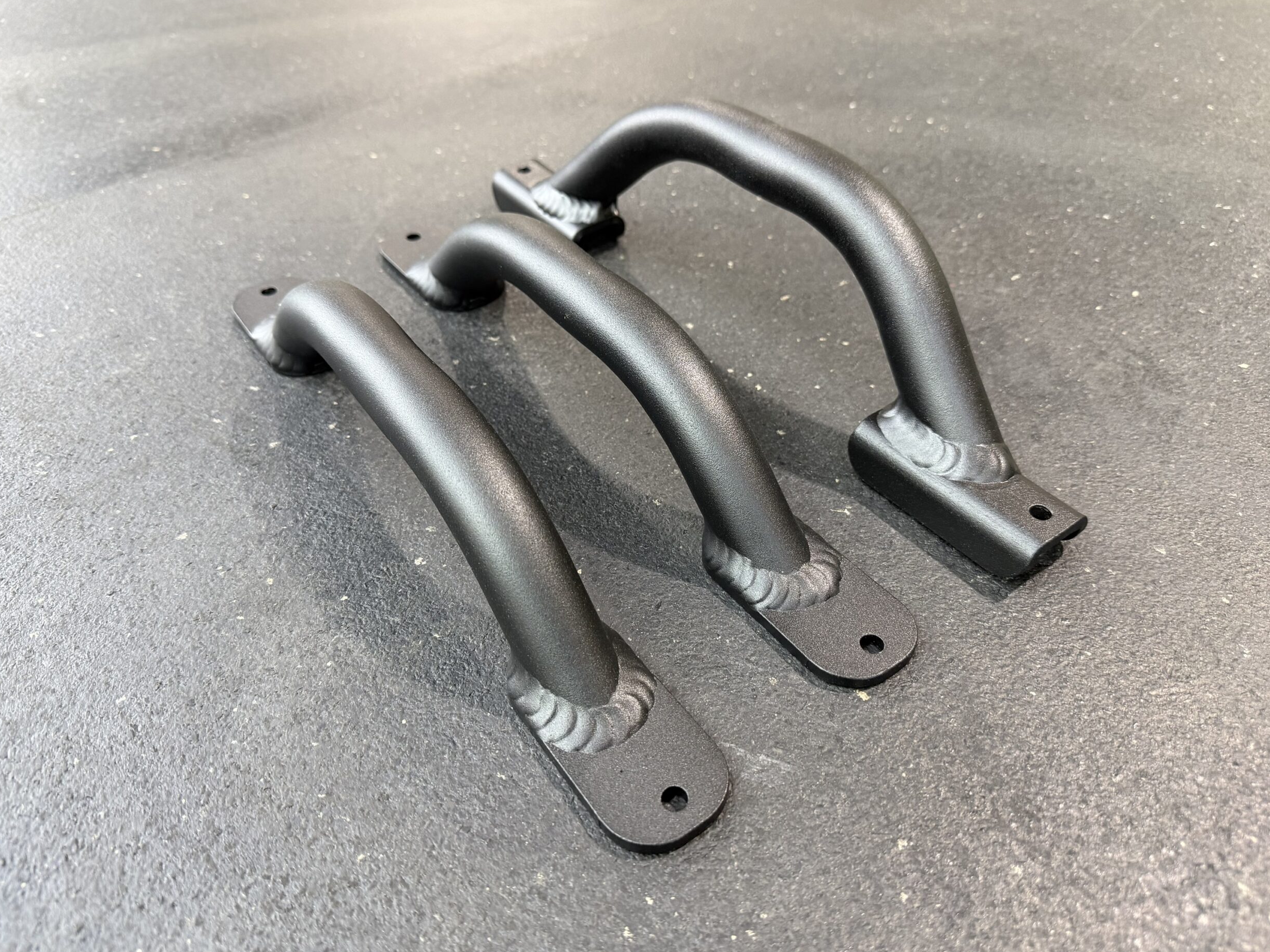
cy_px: 488
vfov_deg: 54.9
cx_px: 630
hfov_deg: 69.4
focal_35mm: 25
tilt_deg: -43.8
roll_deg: +4.4
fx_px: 917
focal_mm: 6.76
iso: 250
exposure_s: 1/60
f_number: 1.78
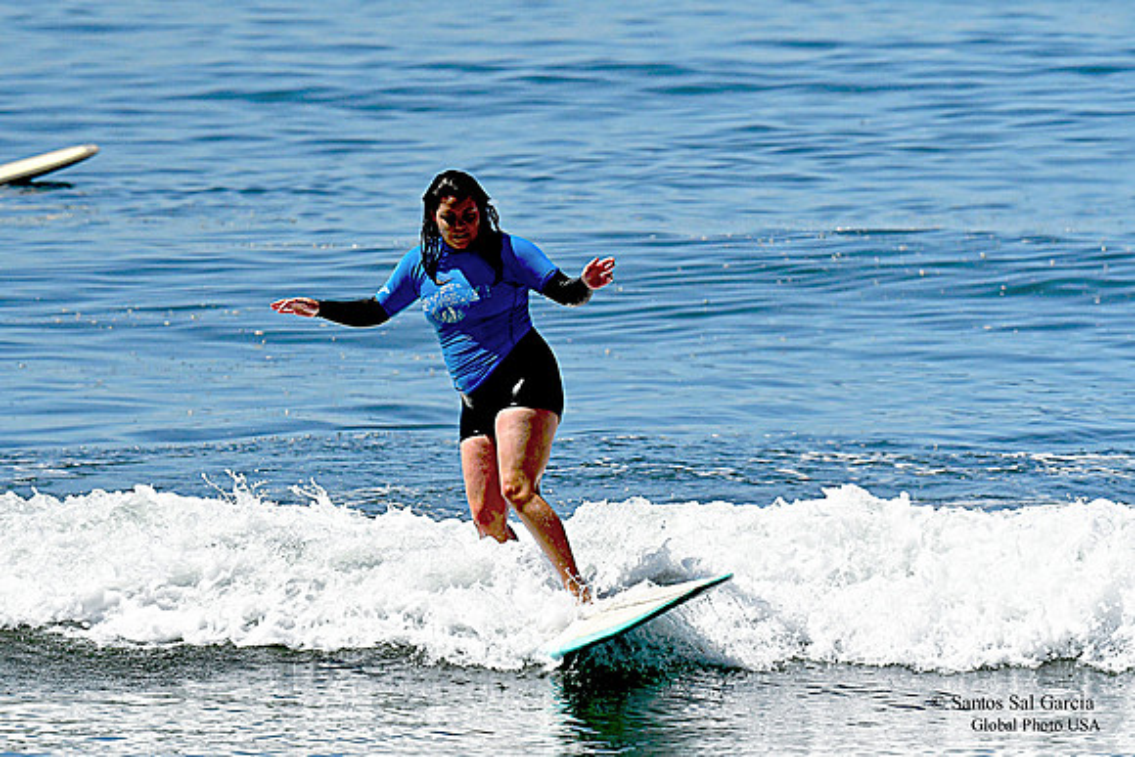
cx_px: 568
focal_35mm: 750
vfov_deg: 1.8
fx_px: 23650
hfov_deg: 2.7
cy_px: 378
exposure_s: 1/8000
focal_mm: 500
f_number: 9
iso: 1600
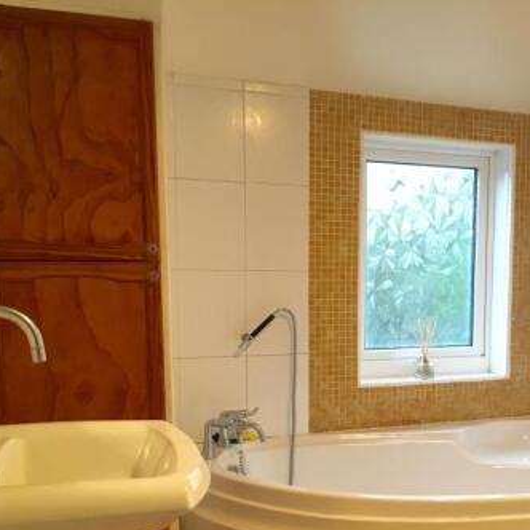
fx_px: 780
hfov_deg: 36.1
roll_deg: -0.9
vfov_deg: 37.2
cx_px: 433
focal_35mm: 45
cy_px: 347
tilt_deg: -6.4
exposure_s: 1/33
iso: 32
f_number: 2.2
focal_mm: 4.15
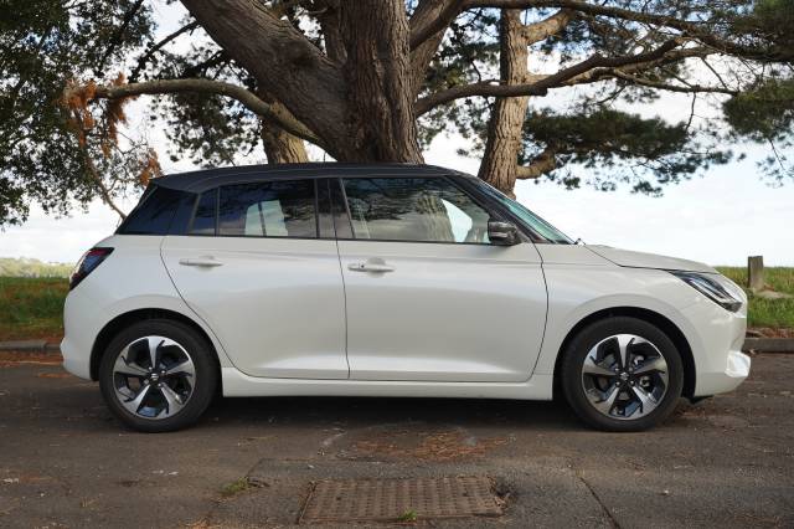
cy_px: 264
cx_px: 397
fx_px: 875
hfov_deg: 48.8
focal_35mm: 40
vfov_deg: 33.6
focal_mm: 39.7
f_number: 5
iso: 100
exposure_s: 1/100
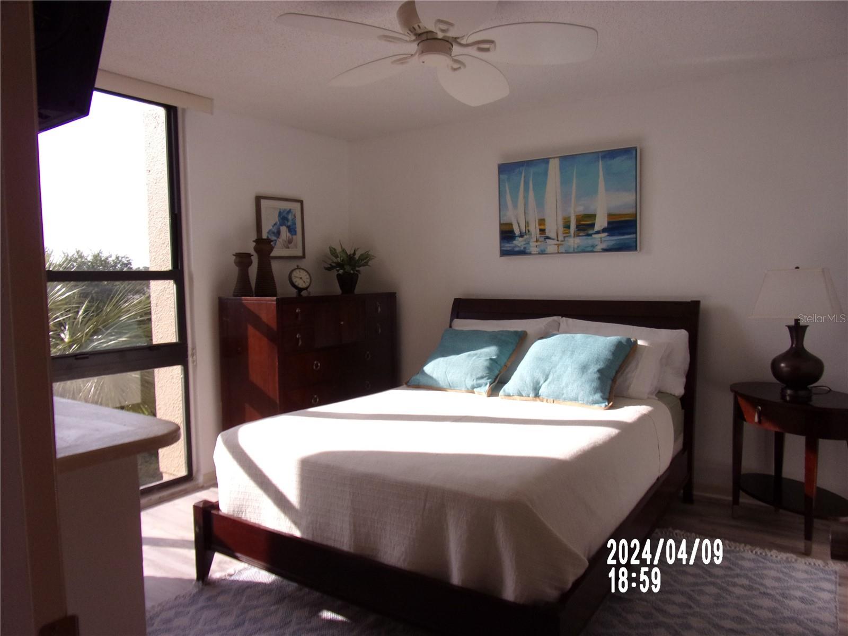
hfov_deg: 71.6
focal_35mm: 24
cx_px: 424
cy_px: 318
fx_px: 588
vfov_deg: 56.8
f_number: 3.3
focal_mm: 4.3
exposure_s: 1/400
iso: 80
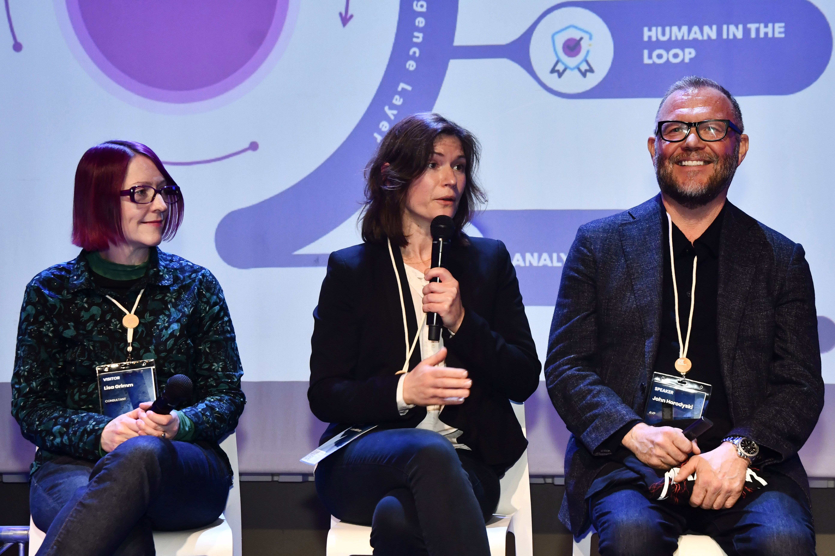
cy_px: 278
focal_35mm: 52
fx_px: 1218
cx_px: 418
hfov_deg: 37.9
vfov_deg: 25.8
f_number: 5.6
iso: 1250
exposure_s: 1/125
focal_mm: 35
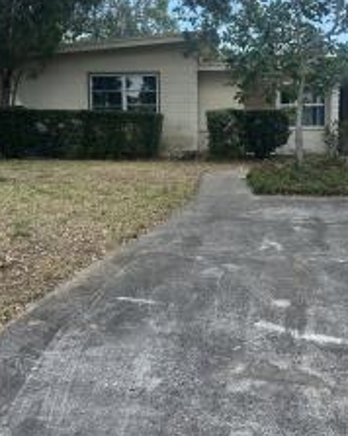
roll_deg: -0.2
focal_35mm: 42
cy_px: 174
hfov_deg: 35.5
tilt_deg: -4.6
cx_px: 215
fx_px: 541
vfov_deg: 43.6
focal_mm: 6.86
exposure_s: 1/935
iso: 80
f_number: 1.78
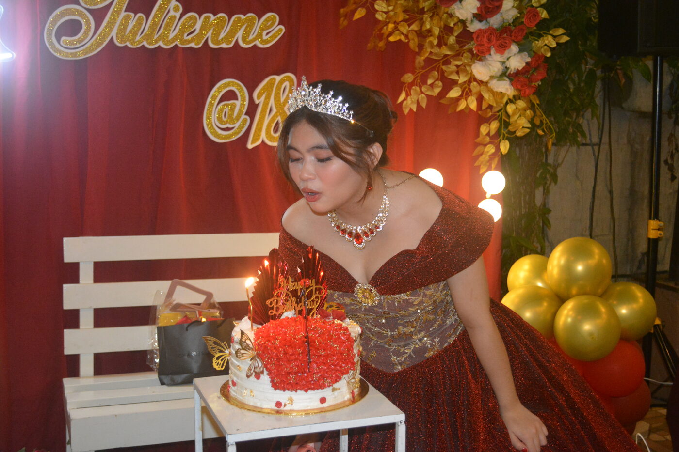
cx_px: 340
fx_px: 962
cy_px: 226
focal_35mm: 51
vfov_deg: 26.5
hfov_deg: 38.9
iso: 3200
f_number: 5
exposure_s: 1/60
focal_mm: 34
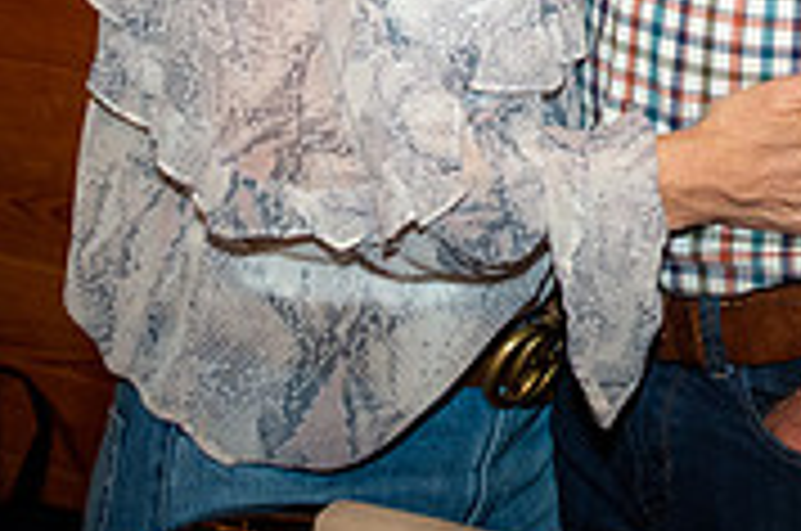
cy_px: -302
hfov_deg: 20.5
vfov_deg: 13.0
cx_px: 688
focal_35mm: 98
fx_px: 2177
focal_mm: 30
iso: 4000
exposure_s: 1/125
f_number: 3.5
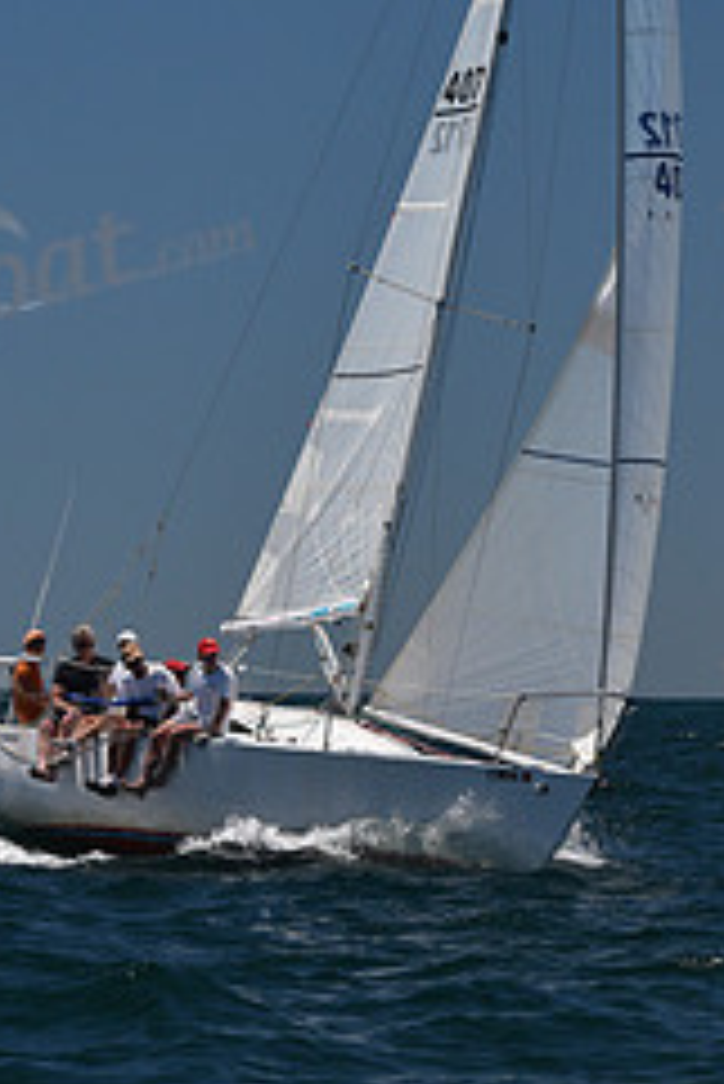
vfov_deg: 8.9
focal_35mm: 229
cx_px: 488
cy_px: 4
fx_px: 6898
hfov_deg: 6.0
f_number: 7.1
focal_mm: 95
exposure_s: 1/800
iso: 250
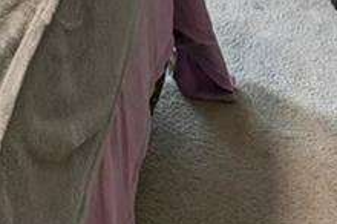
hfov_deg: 18.6
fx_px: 953
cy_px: -511
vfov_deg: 9.4
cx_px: -100
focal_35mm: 102
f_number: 7.1
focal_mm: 14
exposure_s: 1/2.5
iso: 400
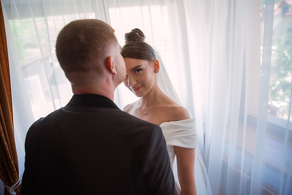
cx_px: 146
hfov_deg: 73.7
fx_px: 195
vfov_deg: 53.2
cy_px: 98
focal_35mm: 24
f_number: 2.8
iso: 800
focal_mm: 24
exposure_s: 1/320
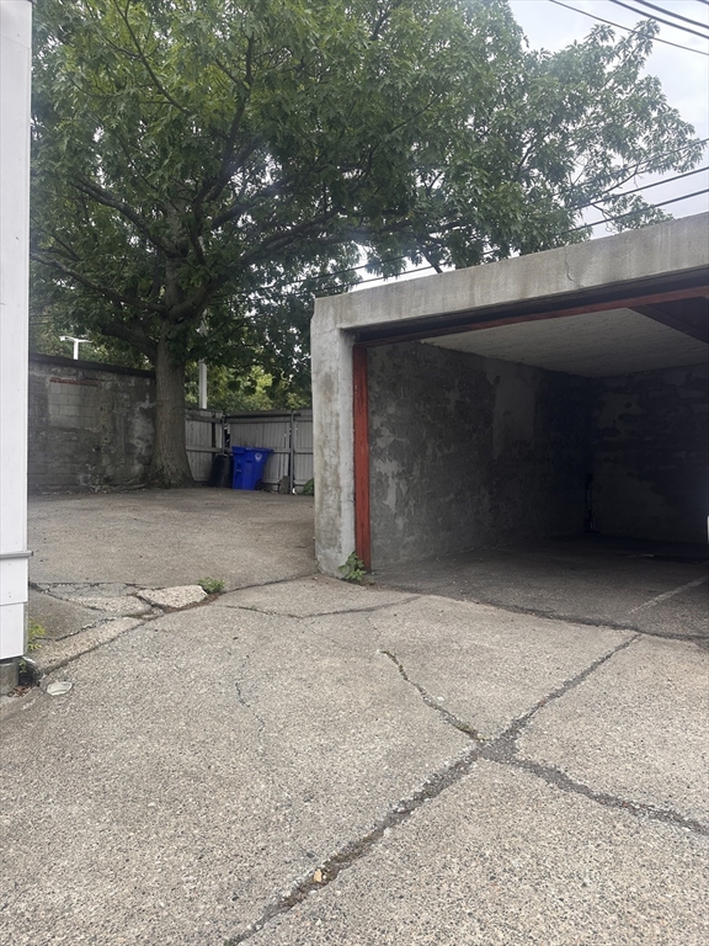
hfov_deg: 56.8
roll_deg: -0.8
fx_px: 655
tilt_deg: +1.9
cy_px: 473
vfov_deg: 71.6
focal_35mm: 24
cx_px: 354
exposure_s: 1/1157
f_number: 1.78
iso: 80
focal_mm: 6.86
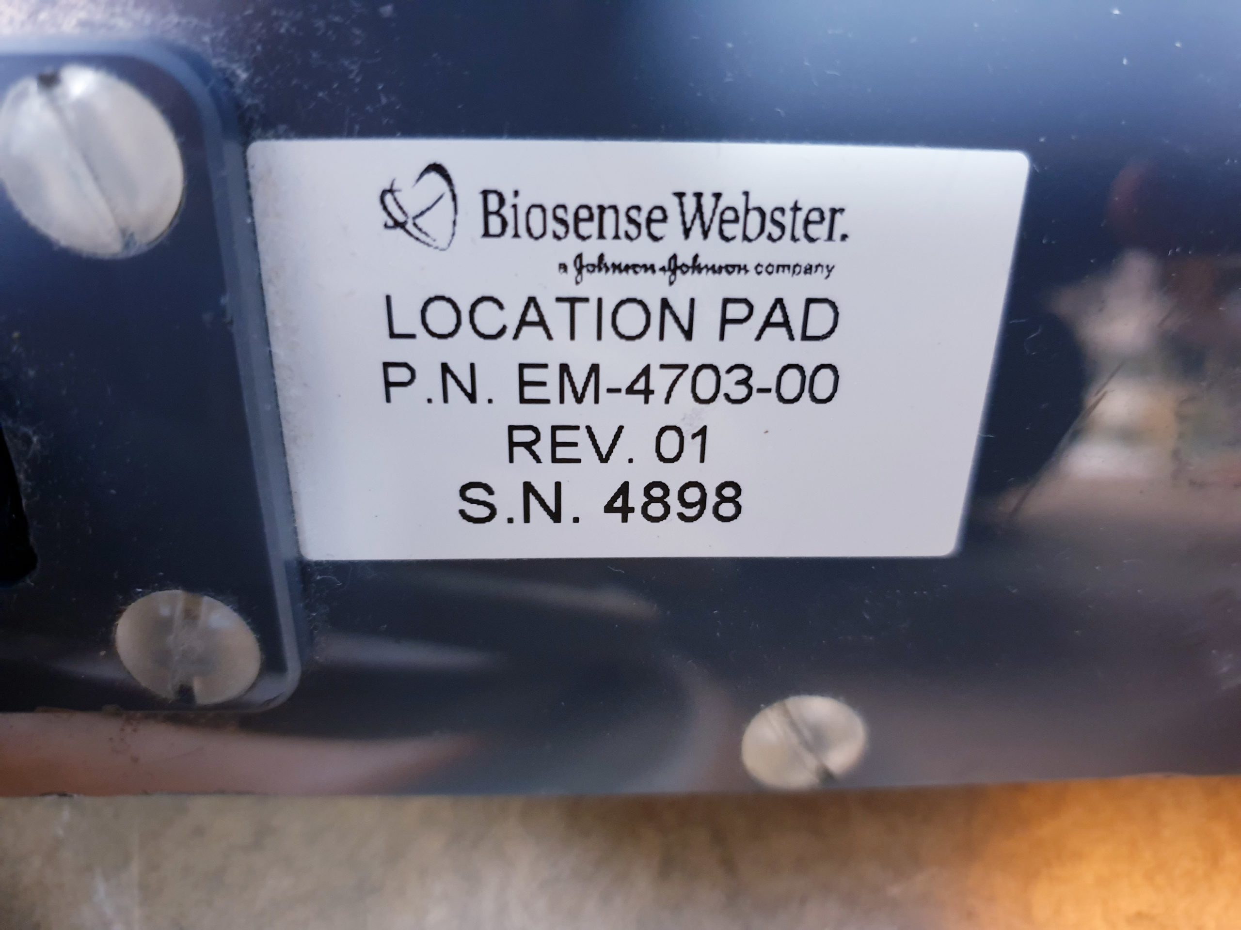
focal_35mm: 26
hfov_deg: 67.3
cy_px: 465
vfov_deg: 53.1
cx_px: 620
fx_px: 932
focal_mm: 4.3
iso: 320
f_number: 1.5
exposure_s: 1/10
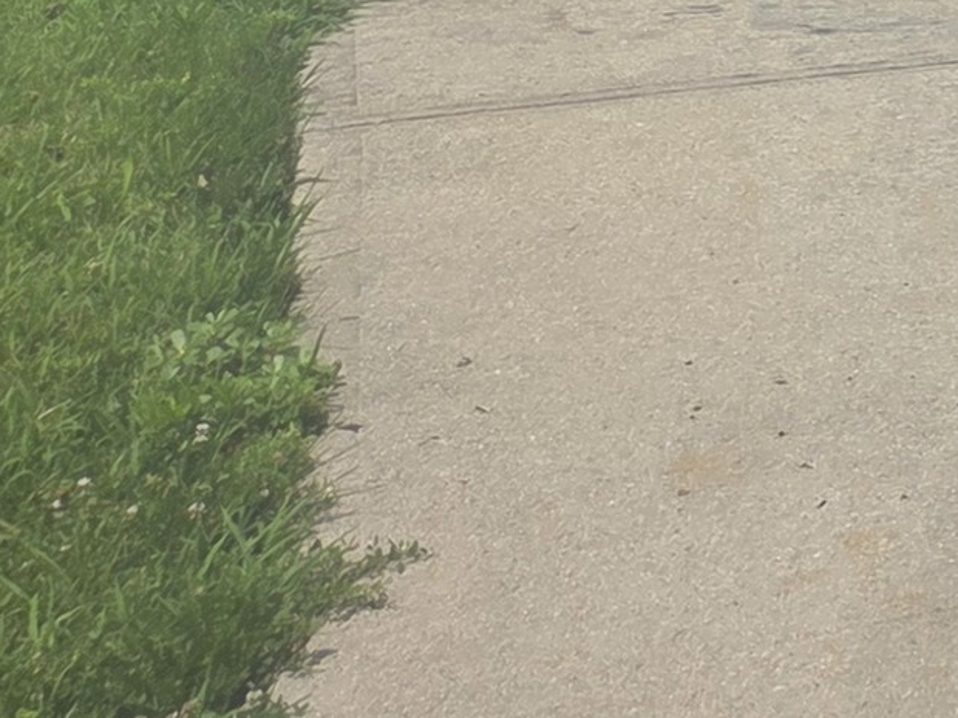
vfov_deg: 10.9
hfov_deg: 13.9
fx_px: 3155
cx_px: 2049
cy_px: -1055
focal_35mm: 114
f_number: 1.8
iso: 80
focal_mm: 5.4
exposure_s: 1/5862
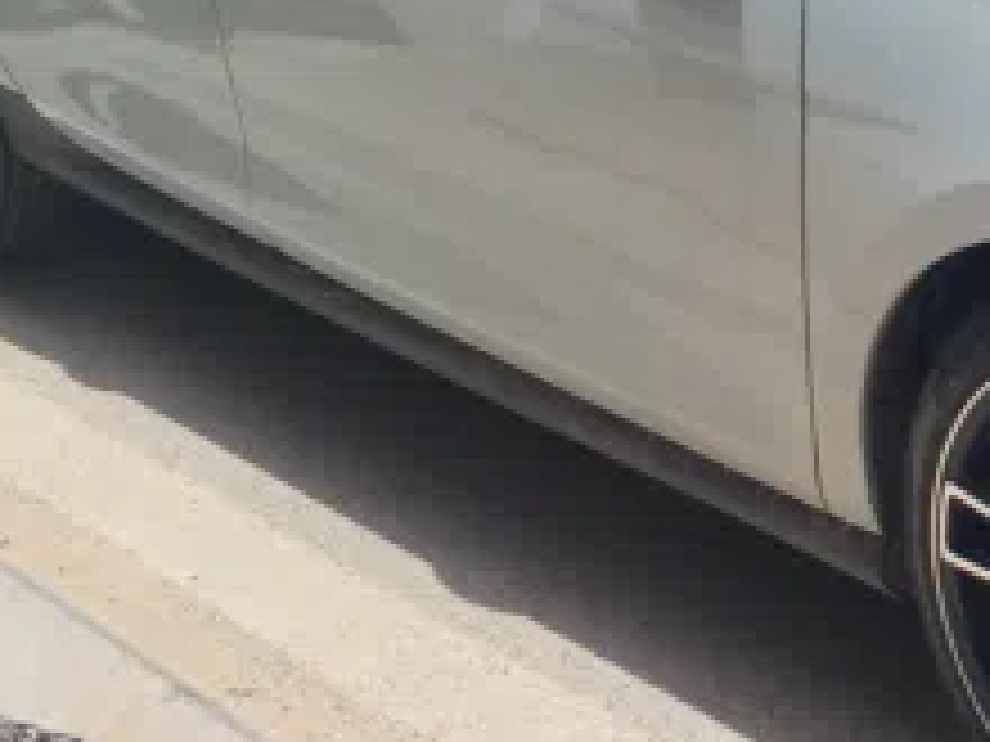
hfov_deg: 26.6
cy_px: 9
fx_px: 1916
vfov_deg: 21.2
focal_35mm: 67
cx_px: 1098
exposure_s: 1/503
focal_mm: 4.09
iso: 50
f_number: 1.6
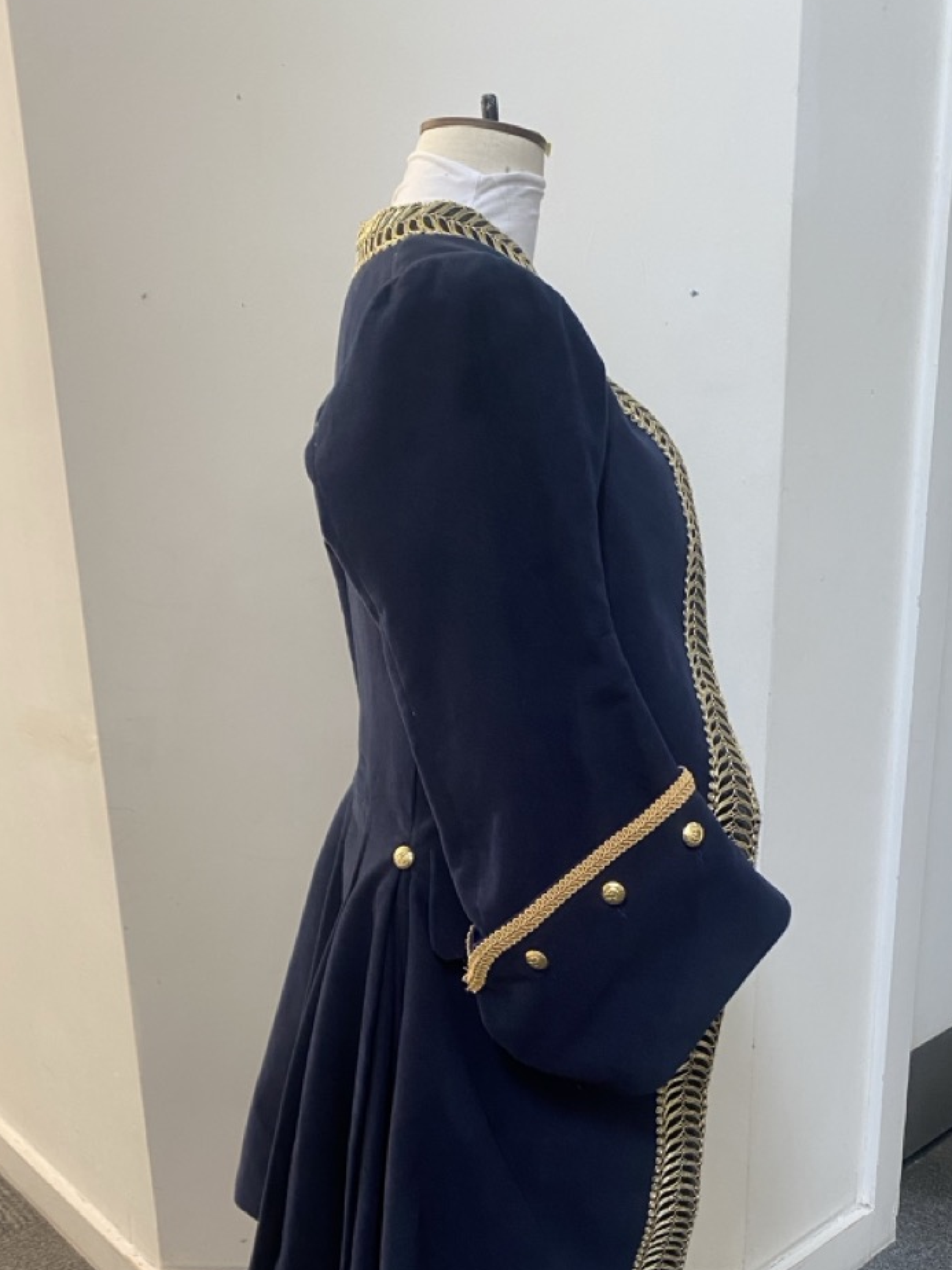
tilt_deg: -18.1
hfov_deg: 39.5
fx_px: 1320
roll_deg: +2.3
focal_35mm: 36
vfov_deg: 50.7
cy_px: 815
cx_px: 552
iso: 200
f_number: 1.8
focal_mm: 4.25
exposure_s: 1/60
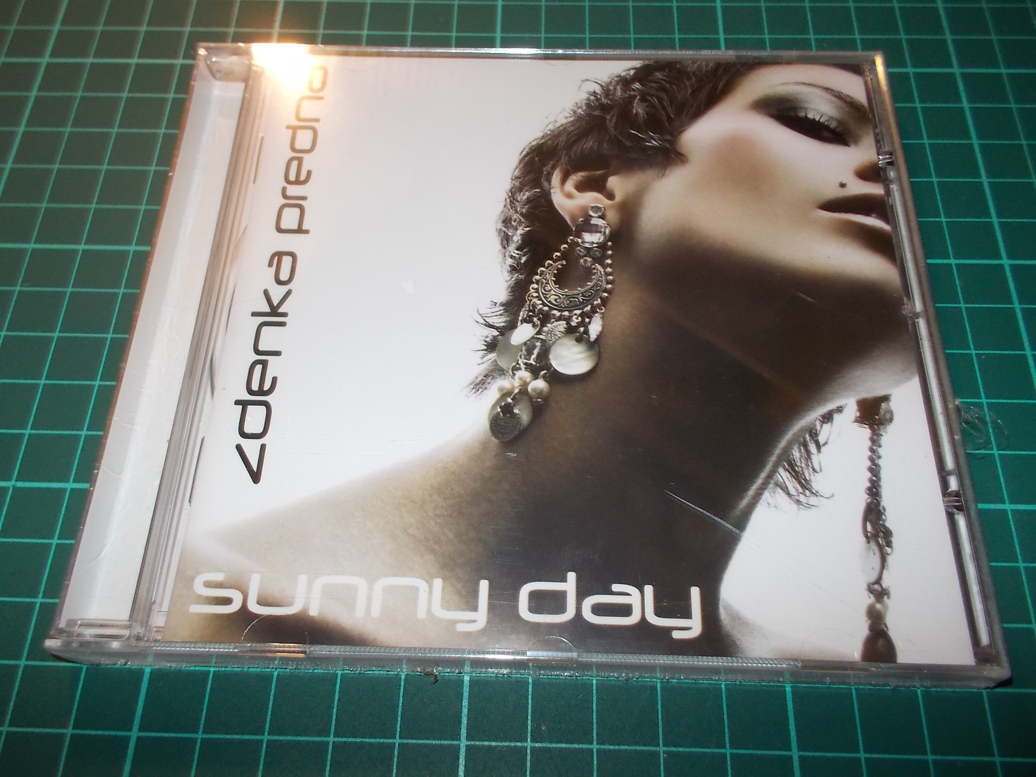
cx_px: 518
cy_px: 388
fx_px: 868
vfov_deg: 48.2
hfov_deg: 61.7
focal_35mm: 29
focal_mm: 4.1
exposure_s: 1/30
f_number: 3.3
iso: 200
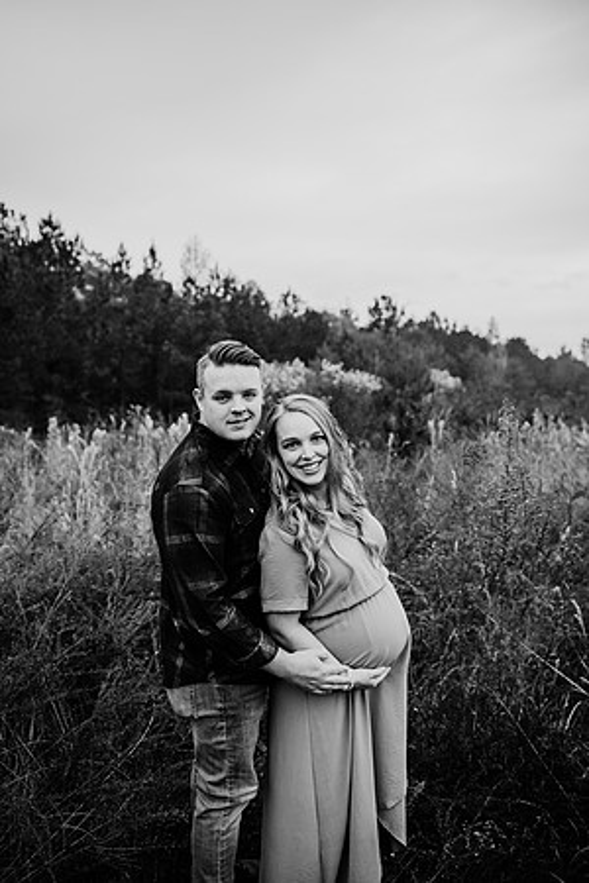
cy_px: 442
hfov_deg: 53.1
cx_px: 294
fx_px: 589
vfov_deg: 73.7
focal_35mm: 24
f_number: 2.5
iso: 400
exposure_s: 1/250
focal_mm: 24
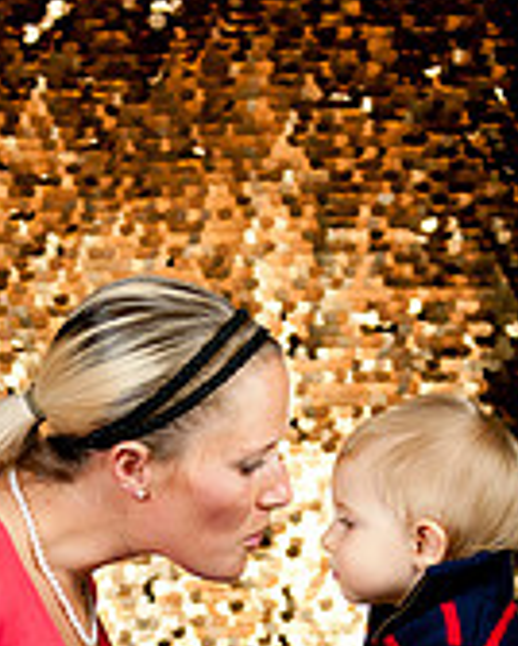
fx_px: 3041
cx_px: 164
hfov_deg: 9.7
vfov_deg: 11.8
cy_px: 816
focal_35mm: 159
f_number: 2.8
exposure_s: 1/160
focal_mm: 42
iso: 320
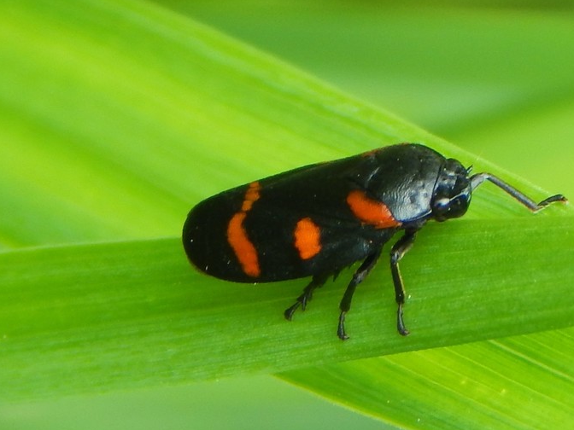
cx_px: 359
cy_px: 229
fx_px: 3366
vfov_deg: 7.3
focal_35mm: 203
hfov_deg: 9.7
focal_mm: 28.7
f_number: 5.1
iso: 125
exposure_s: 1/60
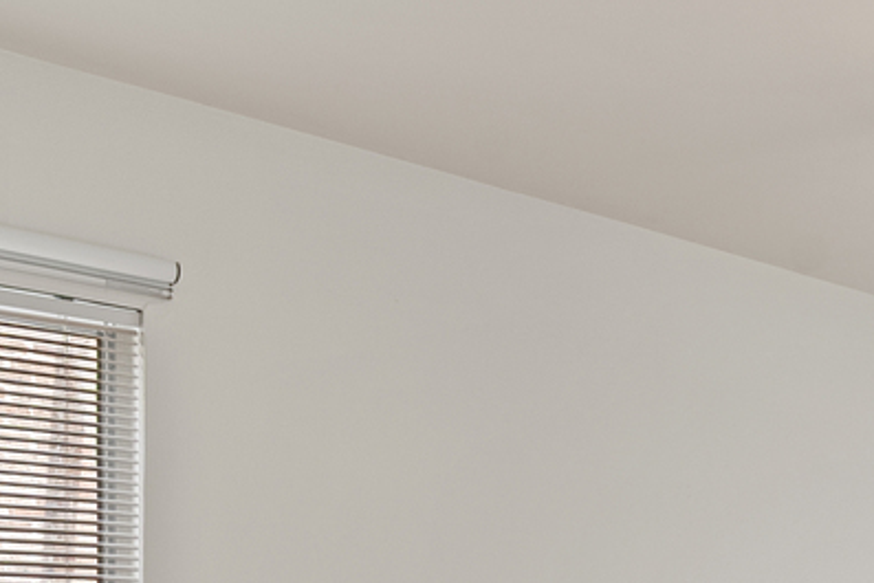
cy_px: 702
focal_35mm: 57
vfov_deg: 22.0
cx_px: 1052
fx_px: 1384
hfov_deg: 29.9
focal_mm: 14
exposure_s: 1/13
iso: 500
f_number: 8
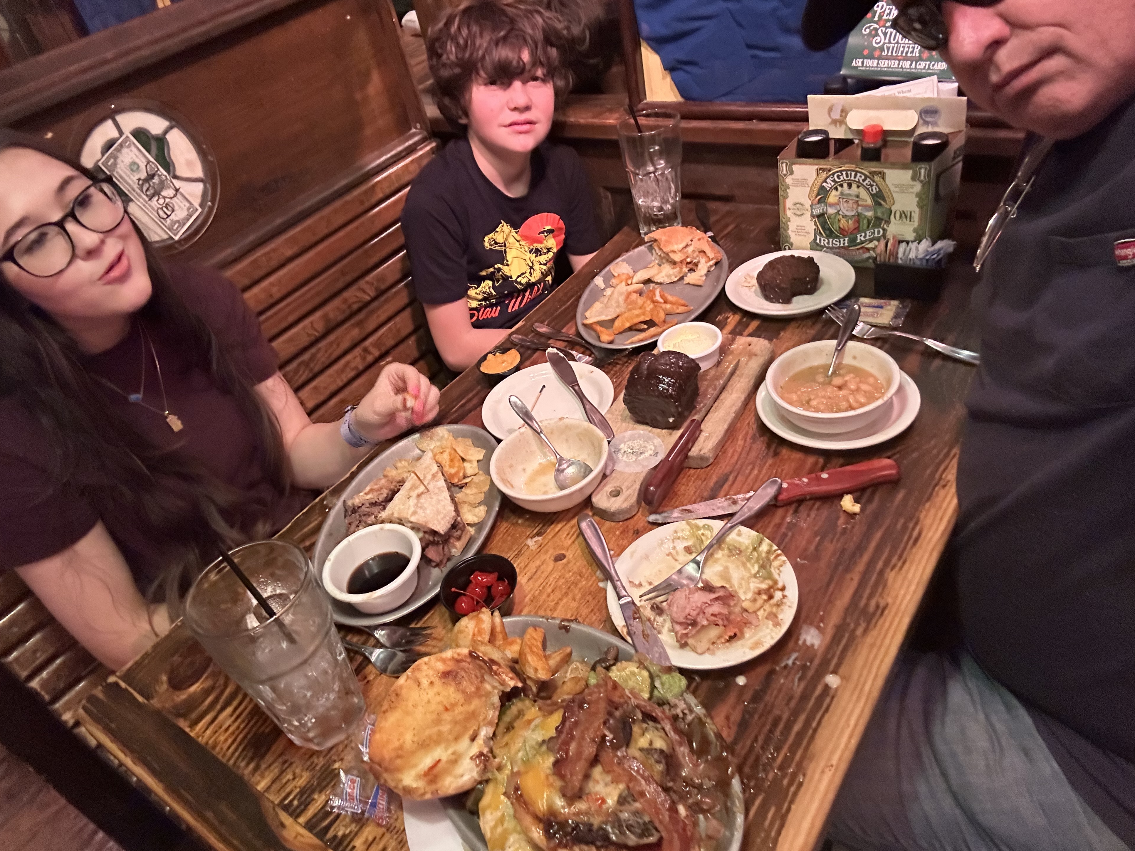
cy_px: 430
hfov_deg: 71.6
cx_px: 551
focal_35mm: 24
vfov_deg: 56.8
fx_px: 787
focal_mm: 2.69
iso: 500
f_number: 1.9
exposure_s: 1/30
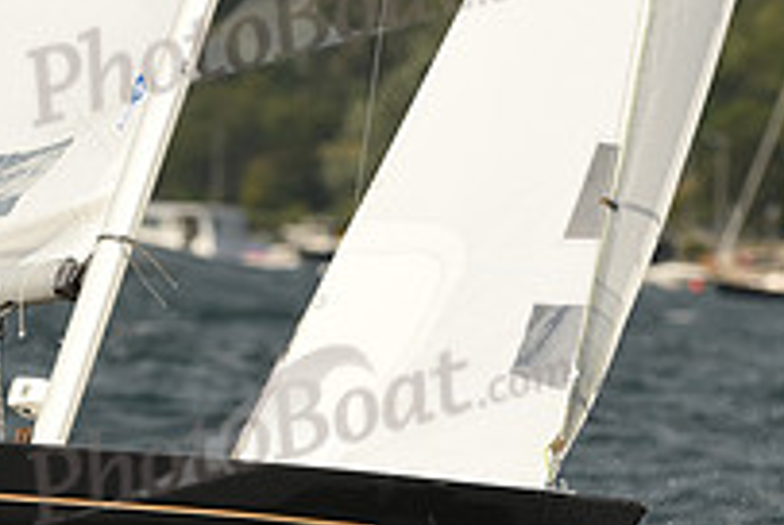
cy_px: 280
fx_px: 18058
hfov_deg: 2.5
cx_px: -170
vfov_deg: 1.7
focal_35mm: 828
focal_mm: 290
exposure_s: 1/1000
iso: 250
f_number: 7.1
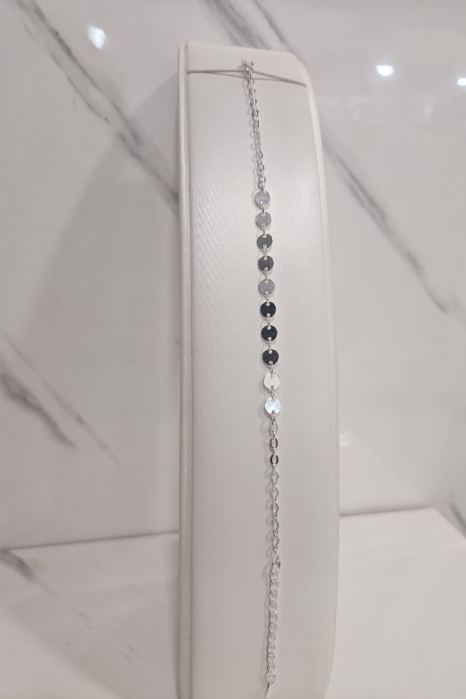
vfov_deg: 73.8
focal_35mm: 24
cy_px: 350
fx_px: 466
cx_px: 261
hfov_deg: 53.0
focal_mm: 5.4
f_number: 1.8
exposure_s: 1/100
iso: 160
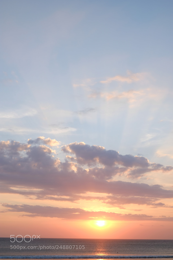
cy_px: 130
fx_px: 382
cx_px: 86
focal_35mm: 53
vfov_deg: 37.5
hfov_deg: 25.5
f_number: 5.6
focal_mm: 35
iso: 200
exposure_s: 1/60
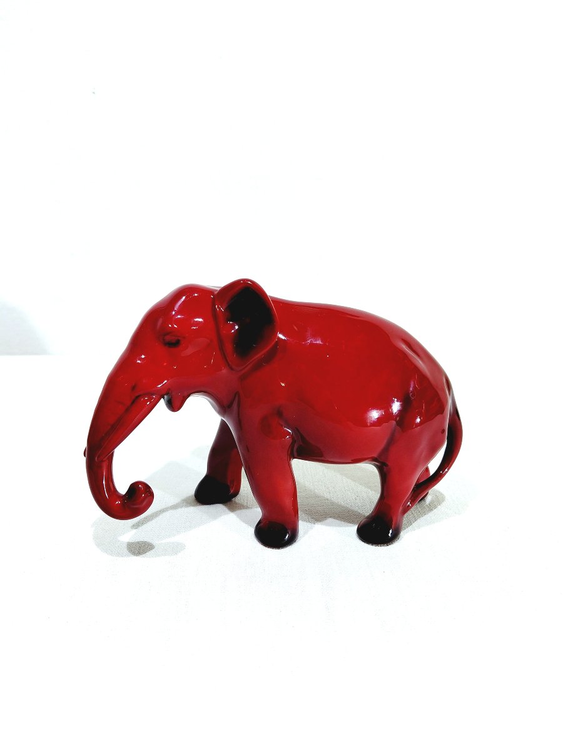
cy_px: 376
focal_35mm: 25
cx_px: 282
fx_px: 542
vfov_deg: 69.4
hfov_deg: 54.9
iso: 50
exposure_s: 1/118
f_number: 1.8
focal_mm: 4.69
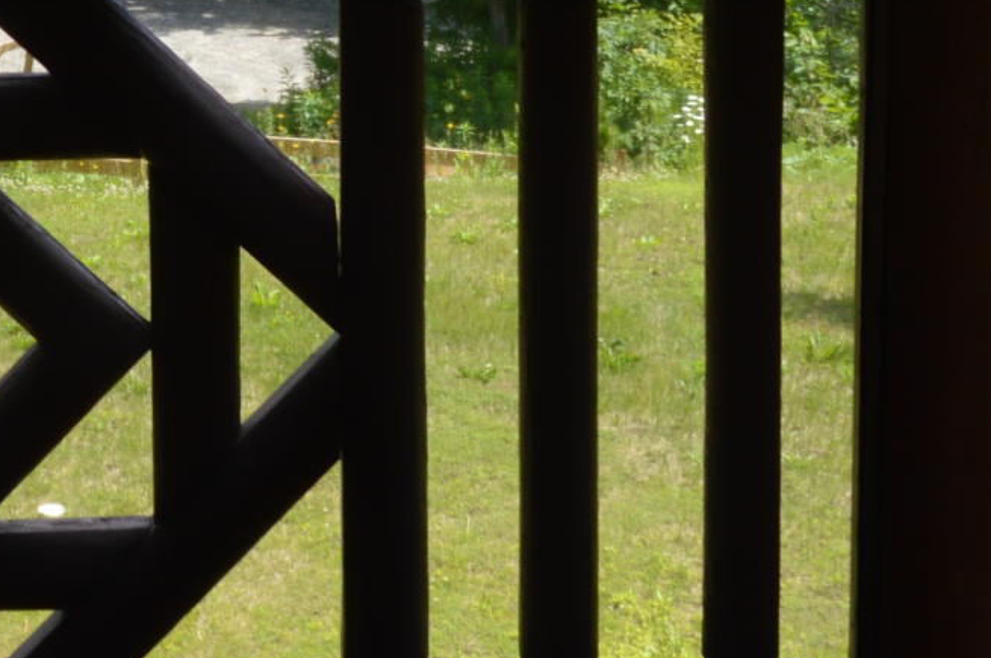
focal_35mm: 165
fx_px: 4536
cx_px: 171
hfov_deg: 12.4
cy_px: -558
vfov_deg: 8.0
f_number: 6.3
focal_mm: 24
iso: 100
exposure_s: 1/160
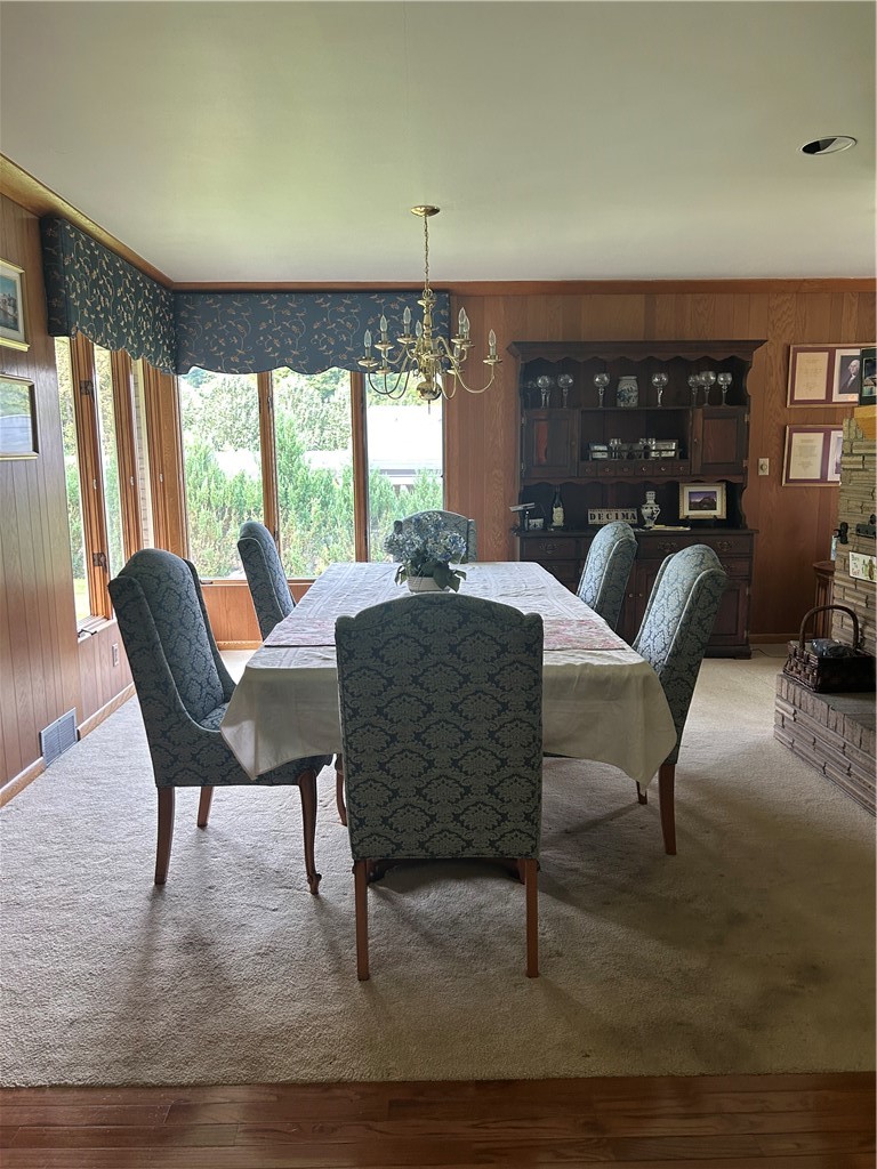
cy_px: 584
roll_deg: -0.7
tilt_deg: -10.1
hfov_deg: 53.1
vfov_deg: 67.3
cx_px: 438
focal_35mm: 26
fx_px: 878
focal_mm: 5.7
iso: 125
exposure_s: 1/113
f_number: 1.5
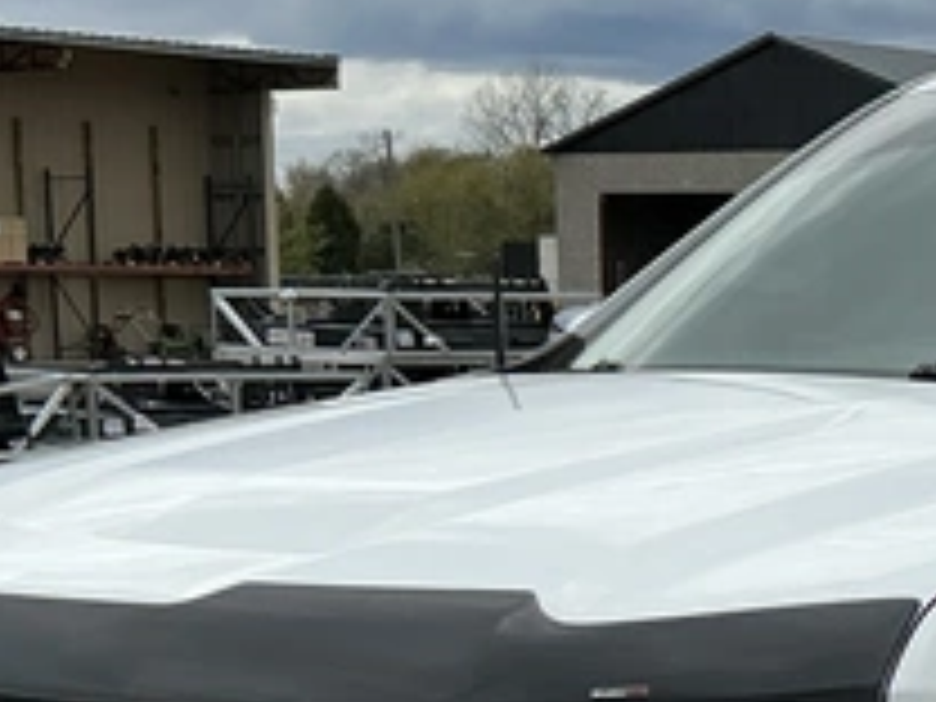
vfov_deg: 14.4
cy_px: 718
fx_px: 2731
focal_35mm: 101
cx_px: 1062
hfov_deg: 18.6
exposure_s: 1/1912
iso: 25
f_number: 1.8
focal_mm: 3
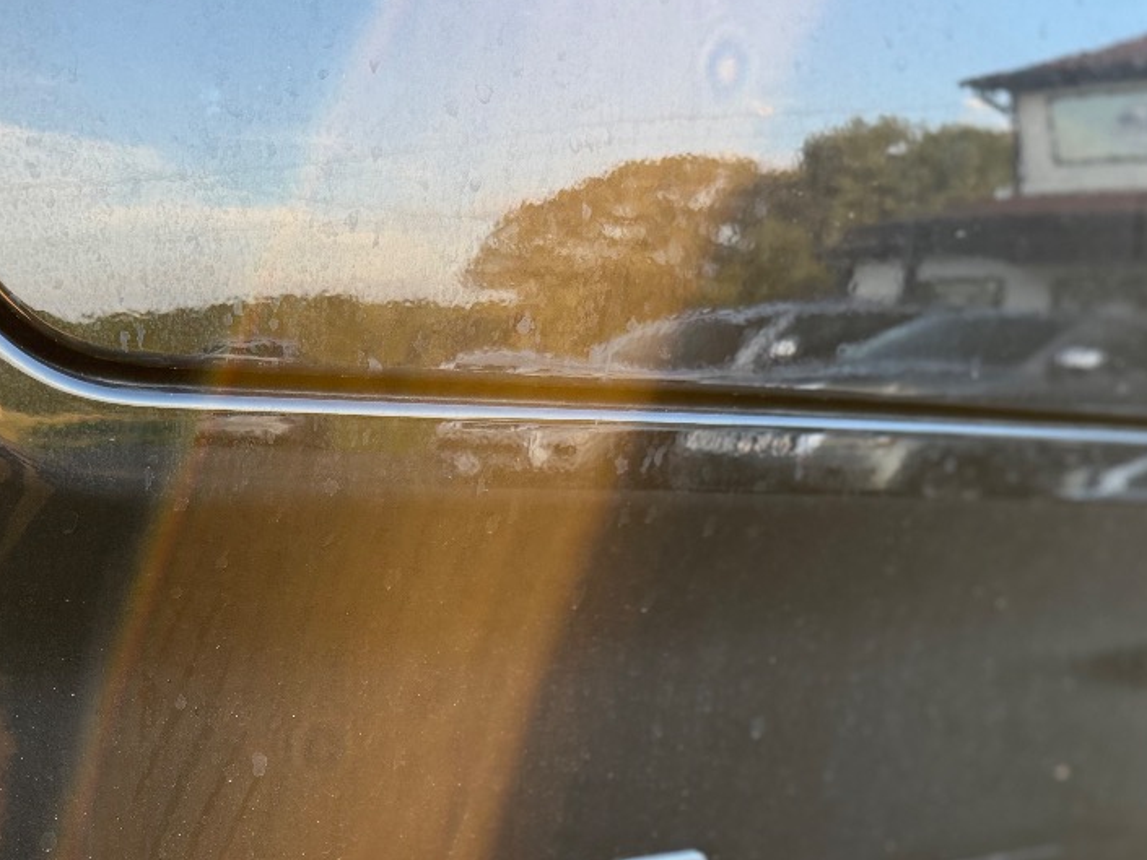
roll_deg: +1.5
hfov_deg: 37.7
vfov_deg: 28.2
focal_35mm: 49
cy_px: 829
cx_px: 254
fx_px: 1624
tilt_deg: -5.8
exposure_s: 1/235
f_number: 1.78
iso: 160
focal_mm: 6.76
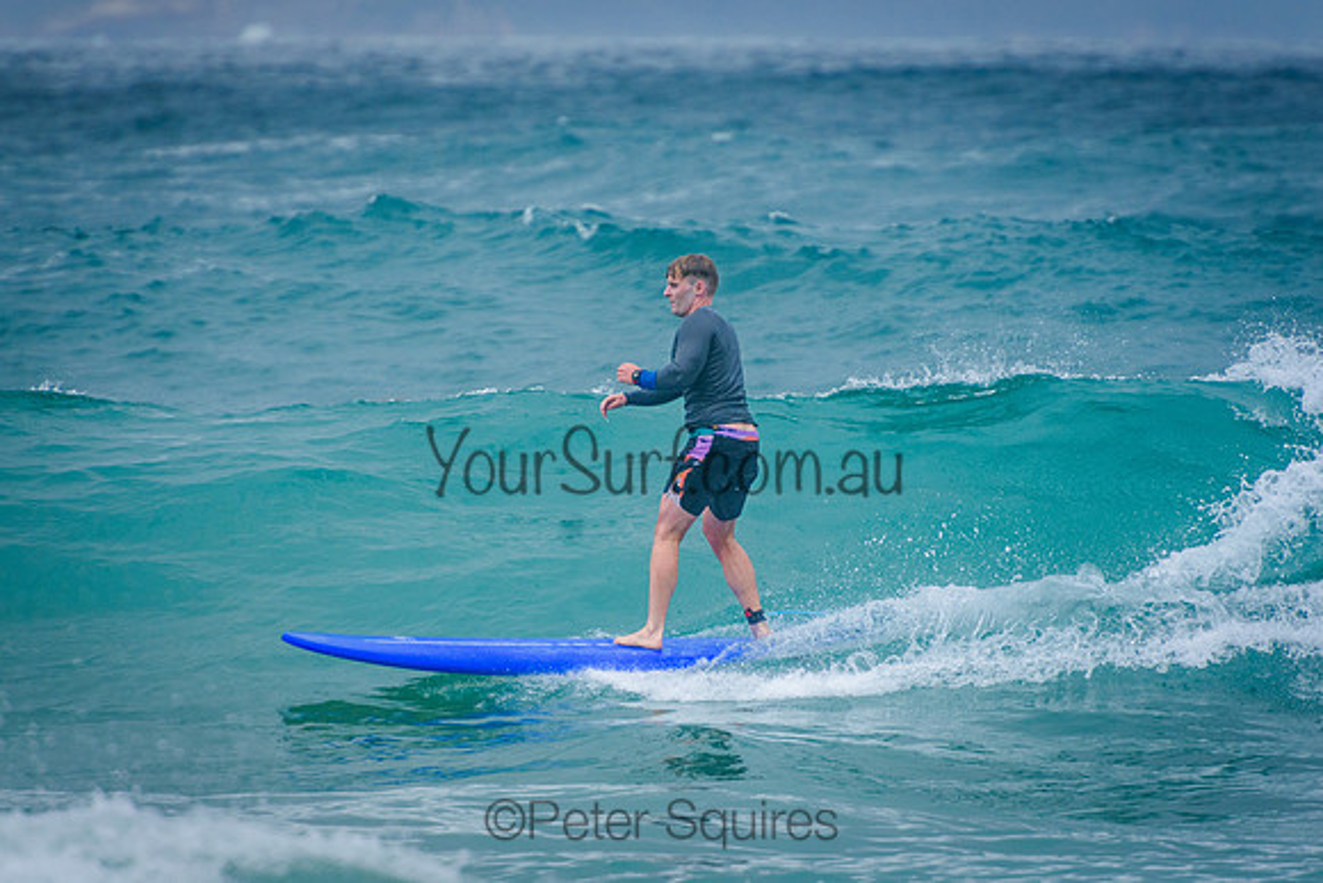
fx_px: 22515
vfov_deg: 2.2
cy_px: 442
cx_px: 662
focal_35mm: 613
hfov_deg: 3.4
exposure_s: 1/2000
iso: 500
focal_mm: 400
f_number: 5.6
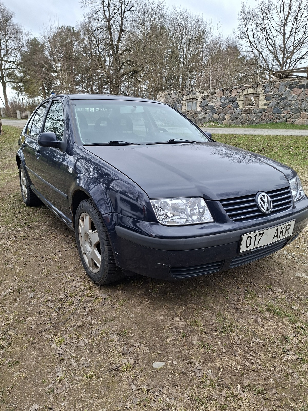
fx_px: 273
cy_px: 206
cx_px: 154
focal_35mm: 23
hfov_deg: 58.9
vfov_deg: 73.9
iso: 50
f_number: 1.8
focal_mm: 5.54
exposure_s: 1/424
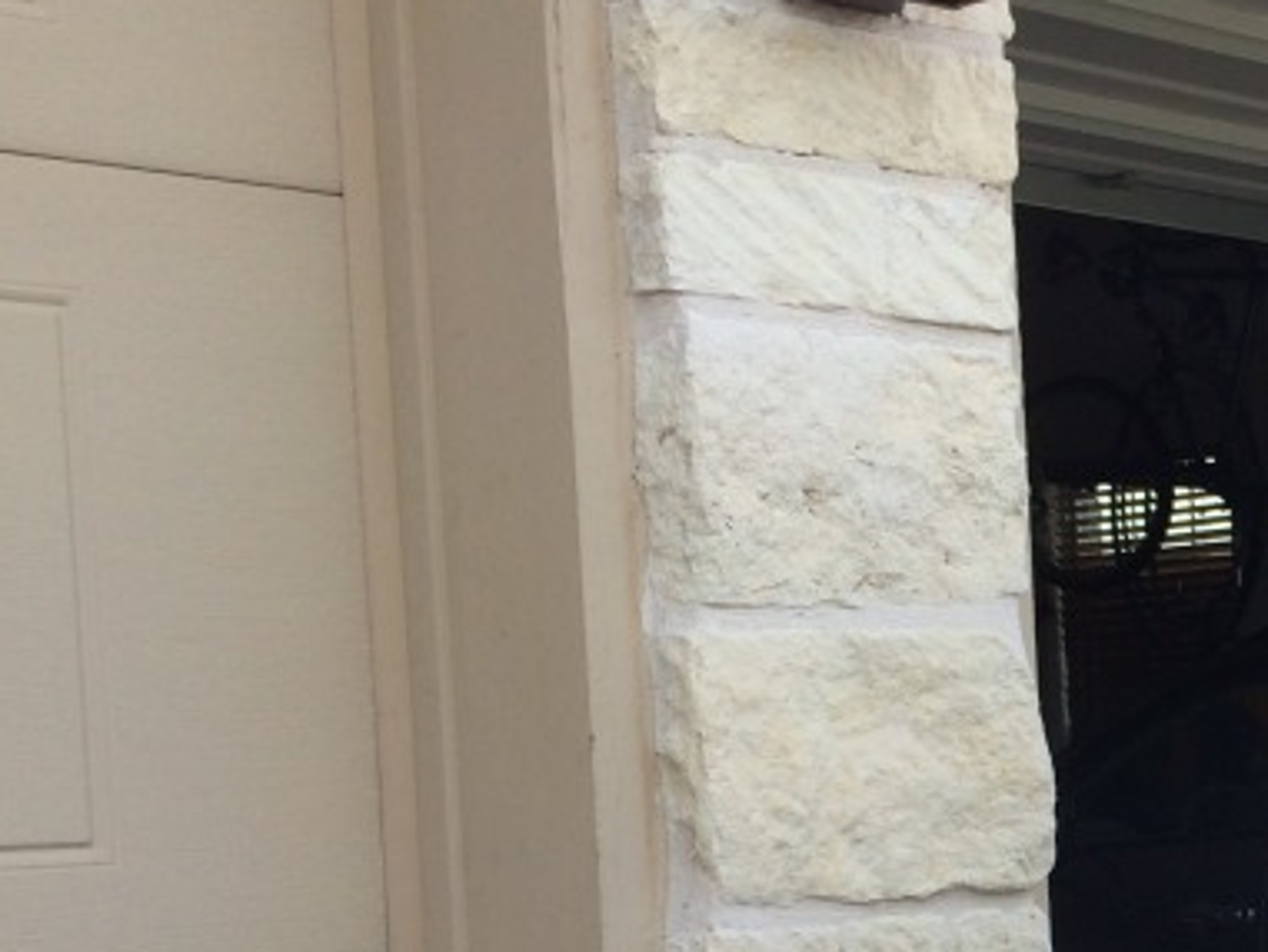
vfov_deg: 18.5
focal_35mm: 78
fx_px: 2858
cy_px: 919
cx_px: 1694
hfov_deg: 22.2
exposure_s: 1/376
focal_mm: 4.15
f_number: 2.2
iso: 32
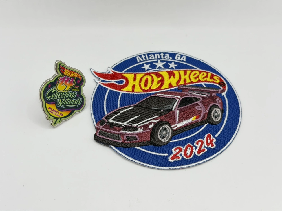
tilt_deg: -50.0
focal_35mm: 48
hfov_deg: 39.7
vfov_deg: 30.3
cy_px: 106
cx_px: 141
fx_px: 391
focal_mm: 6.76
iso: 50
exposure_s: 1/218
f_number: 1.78
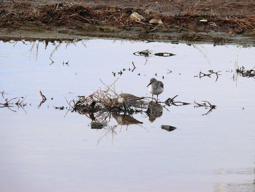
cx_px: 128
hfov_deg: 4.7
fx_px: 3097
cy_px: 96
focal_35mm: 420
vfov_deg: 3.5
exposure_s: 1/640
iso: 100
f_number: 5.6
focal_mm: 88.8
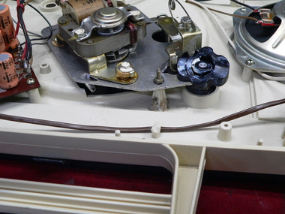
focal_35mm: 48
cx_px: 142
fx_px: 395
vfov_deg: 30.3
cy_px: 107
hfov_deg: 39.7
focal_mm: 7.9
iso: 200
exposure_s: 1/30
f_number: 2.8
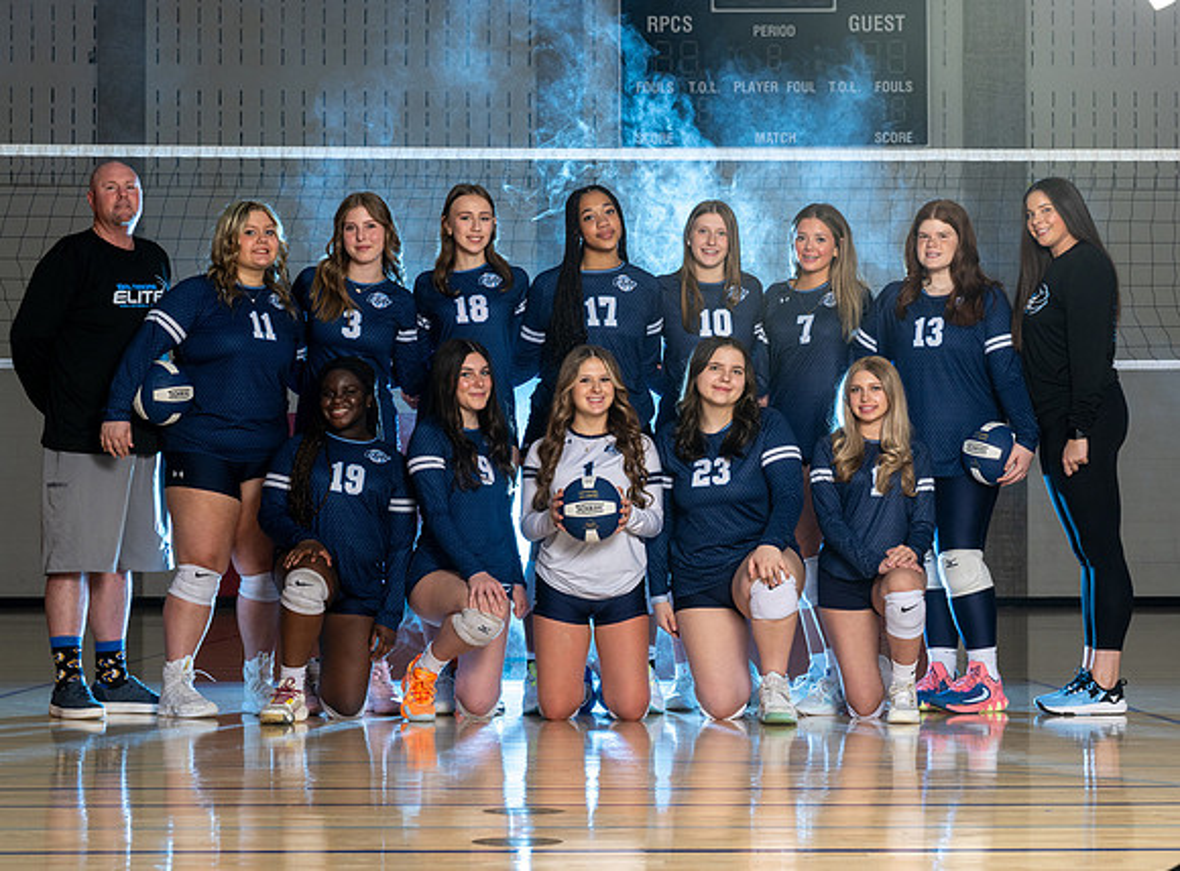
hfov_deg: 23.2
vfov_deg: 17.2
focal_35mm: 85
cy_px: 456
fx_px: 2870
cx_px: 660
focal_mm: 70
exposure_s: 1/125
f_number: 9
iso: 400
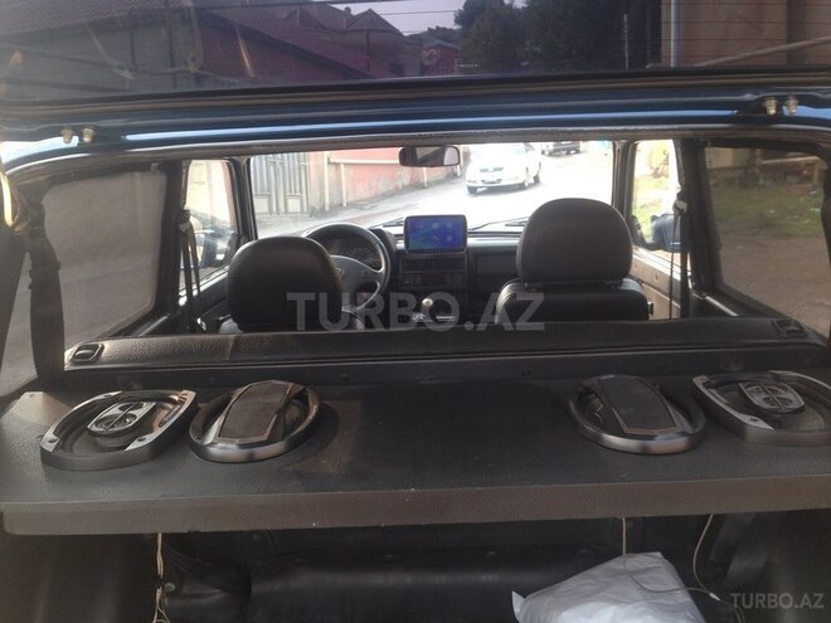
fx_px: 792
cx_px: 416
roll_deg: +0.7
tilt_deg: -5.6
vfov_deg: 42.9
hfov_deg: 55.4
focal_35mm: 33
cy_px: 312
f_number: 2.4
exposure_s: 1/120
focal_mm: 4.12
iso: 64
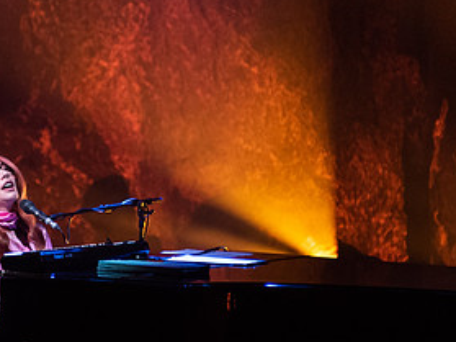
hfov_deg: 3.1
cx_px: 195
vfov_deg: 2.4
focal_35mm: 632
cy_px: 99
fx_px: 8322
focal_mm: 200
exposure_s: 1/200
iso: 2000
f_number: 3.2
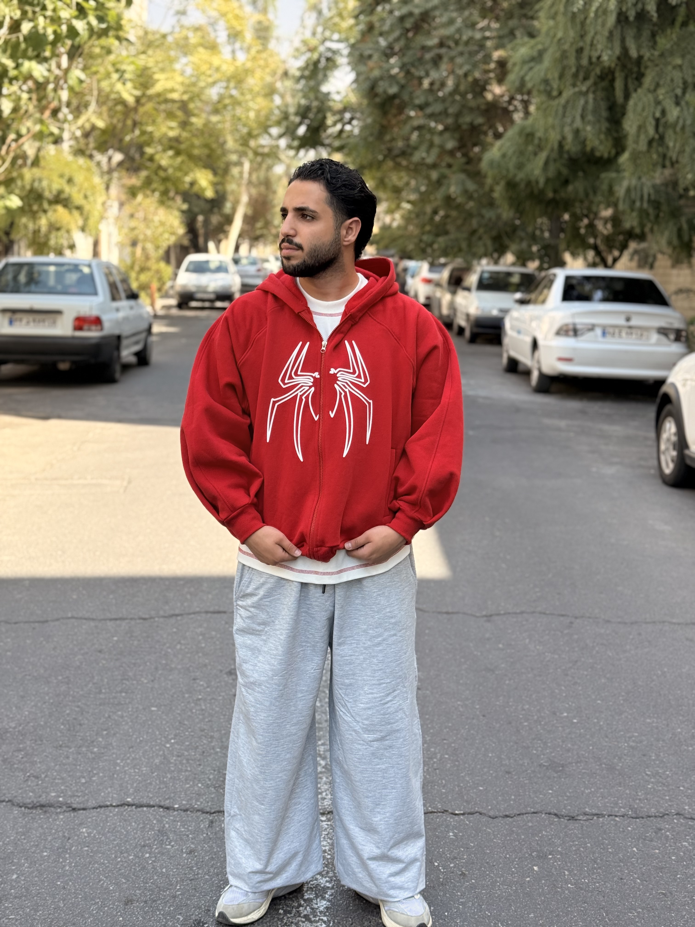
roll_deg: -1.7
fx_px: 1285
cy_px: 464
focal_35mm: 48
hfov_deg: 30.3
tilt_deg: -6.9
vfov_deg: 39.7
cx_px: 348
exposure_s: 1/895
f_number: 1.78
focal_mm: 6.76
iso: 100
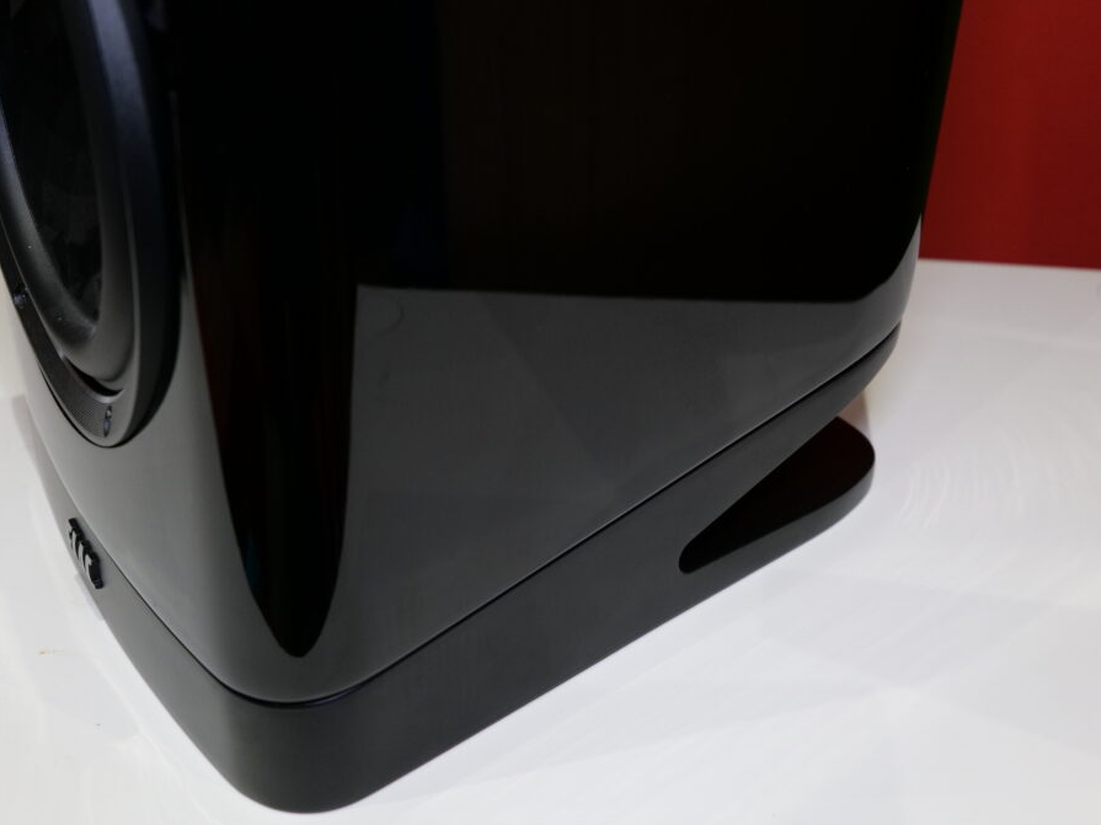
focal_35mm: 44
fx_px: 1399
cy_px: 416
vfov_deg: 32.9
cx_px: 586
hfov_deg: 42.9
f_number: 6.3
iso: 2500
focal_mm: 40
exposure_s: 1/60
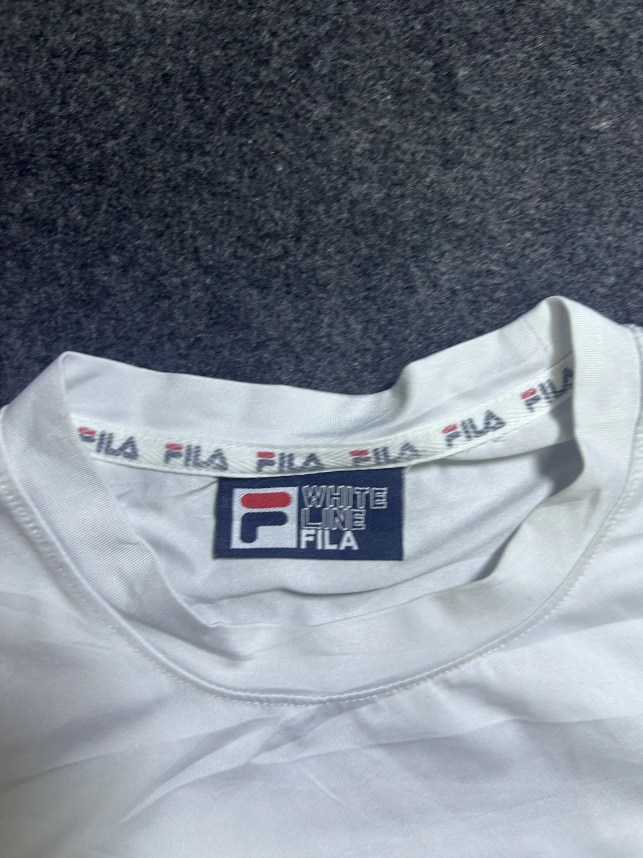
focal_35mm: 26
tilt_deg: -53.7
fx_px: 644
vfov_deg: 67.3
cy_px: 429
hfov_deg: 53.1
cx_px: 322
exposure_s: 1/50
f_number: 1.5
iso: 80
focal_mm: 5.7
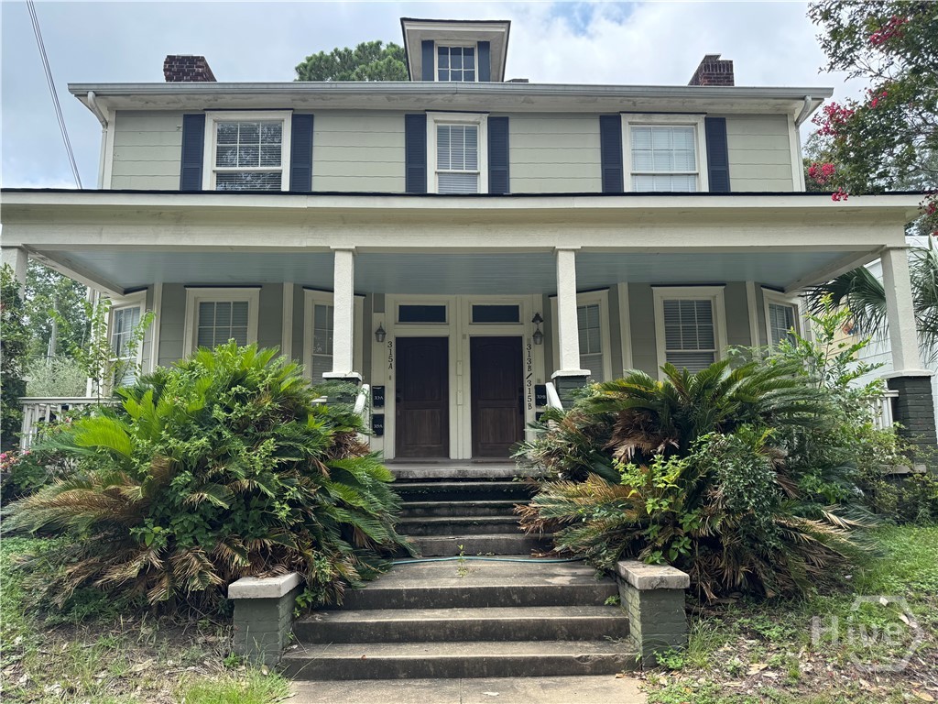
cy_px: 352
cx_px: 469
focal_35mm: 24
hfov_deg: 71.6
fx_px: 650
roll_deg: +1.1
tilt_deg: +8.4
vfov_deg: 56.8
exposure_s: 1/1112
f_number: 1.78
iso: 80
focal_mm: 6.76
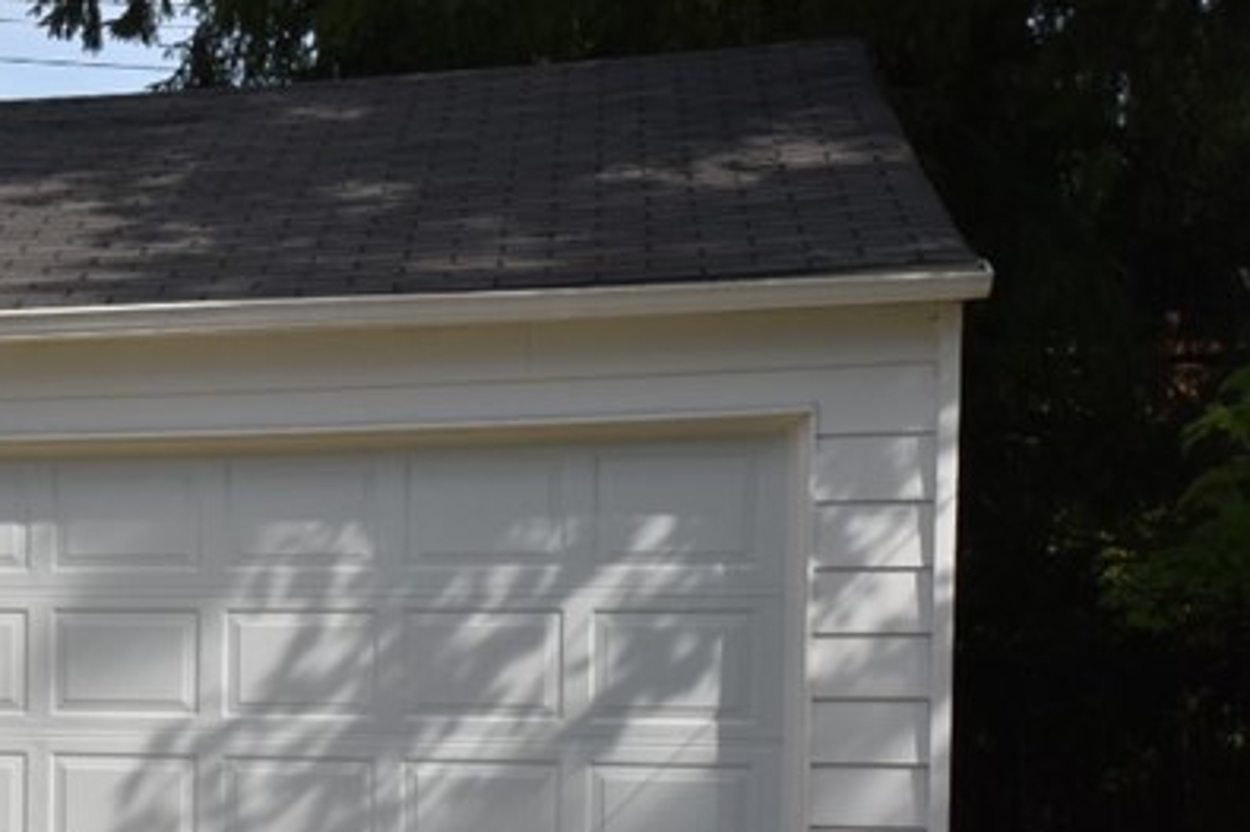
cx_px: -345
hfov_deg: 23.2
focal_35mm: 78
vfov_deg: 17.1
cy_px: 785
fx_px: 2720
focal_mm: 19
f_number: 10
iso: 200
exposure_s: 1/400
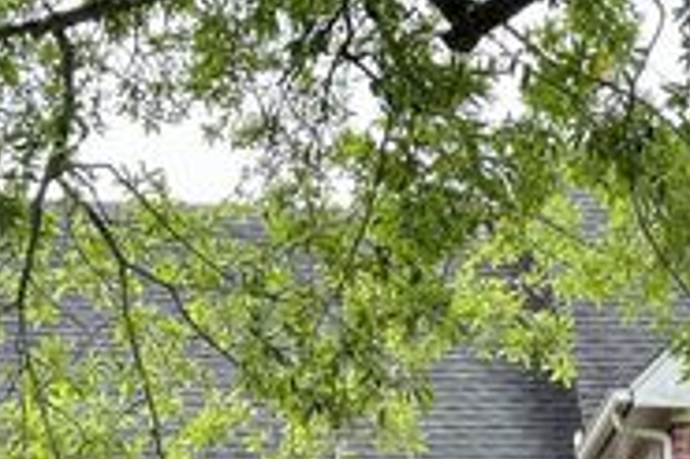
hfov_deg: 14.9
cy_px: 674
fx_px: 2585
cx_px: 709
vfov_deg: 9.9
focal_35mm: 135
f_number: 1.78
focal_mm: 6.86
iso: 64
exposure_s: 1/305
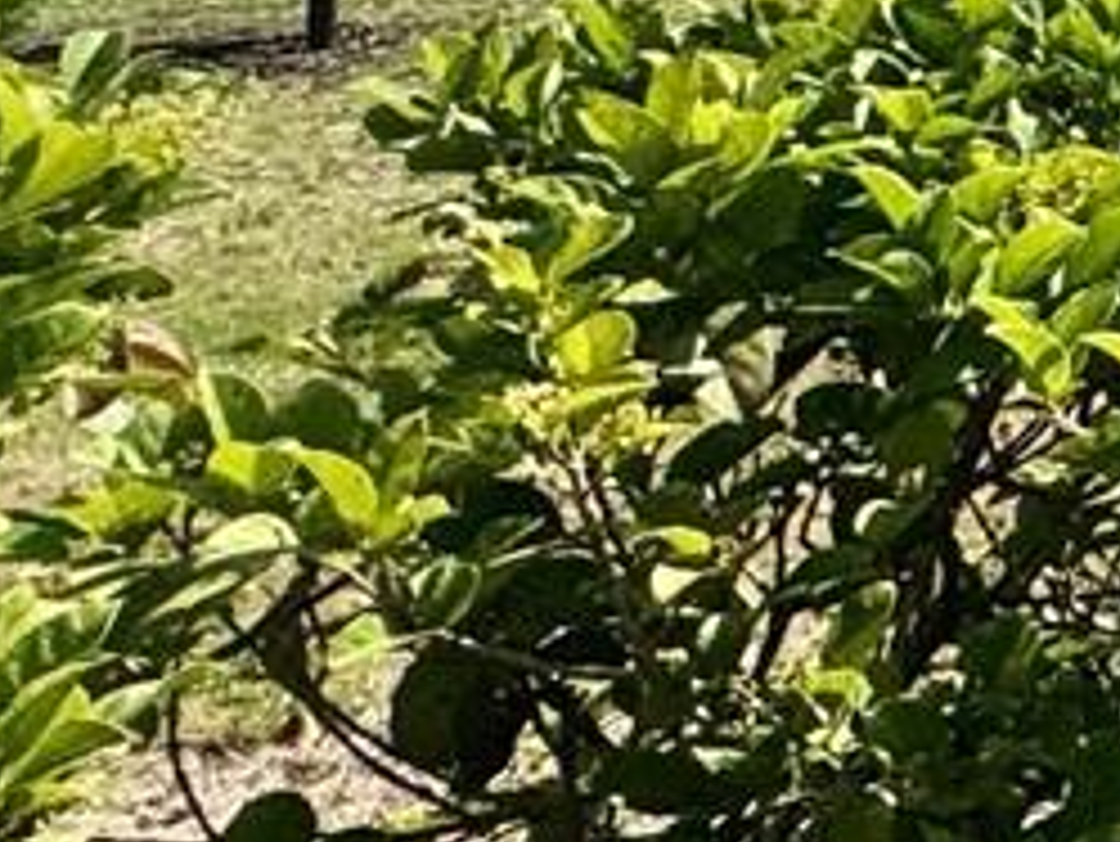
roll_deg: -0.4
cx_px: 3468
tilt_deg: +2.6
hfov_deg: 11.1
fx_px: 2913
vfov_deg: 14.7
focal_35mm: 90
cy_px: -581
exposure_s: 1/3390
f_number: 2.2
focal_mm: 2.22
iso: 50
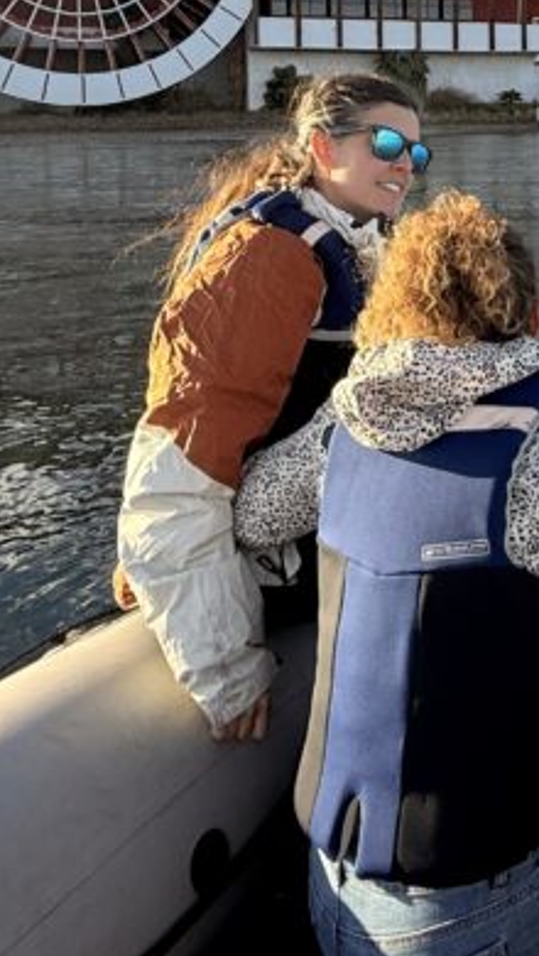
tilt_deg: -2.2
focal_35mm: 40
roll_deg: +1.3
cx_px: 546
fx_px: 1014
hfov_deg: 27.9
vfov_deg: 46.7
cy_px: 142
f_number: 2.2
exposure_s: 1/686
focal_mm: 2.22
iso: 50
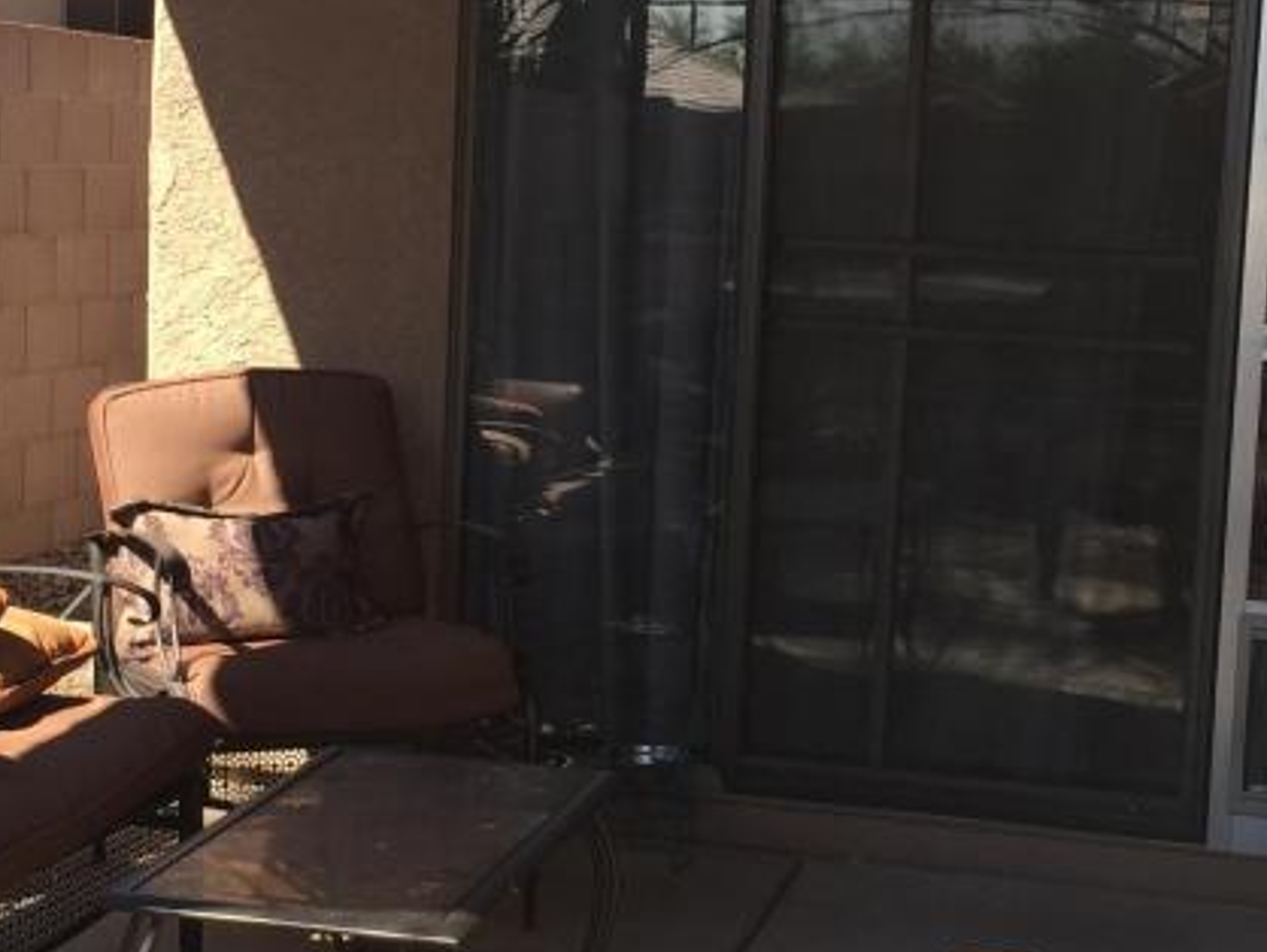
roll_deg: -2.7
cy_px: 476
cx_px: 446
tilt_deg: -8.6
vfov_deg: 20.7
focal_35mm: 71
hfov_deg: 27.3
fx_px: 2600
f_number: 2.2
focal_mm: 4.15
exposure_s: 1/659
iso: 32
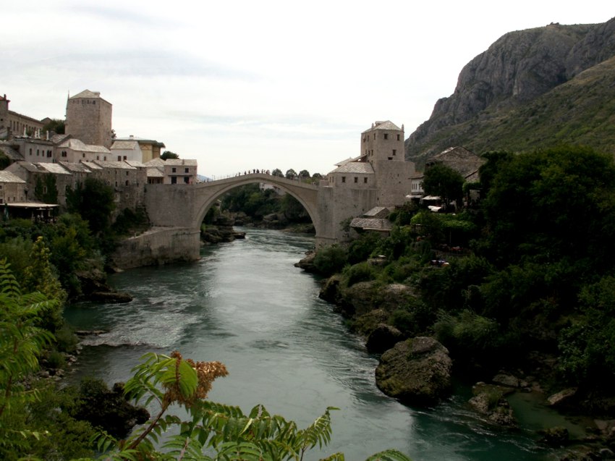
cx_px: 308
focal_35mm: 36
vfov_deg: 39.6
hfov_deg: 51.4
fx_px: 639
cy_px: 230
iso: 50
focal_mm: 5.89
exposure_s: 1/800
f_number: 4.5
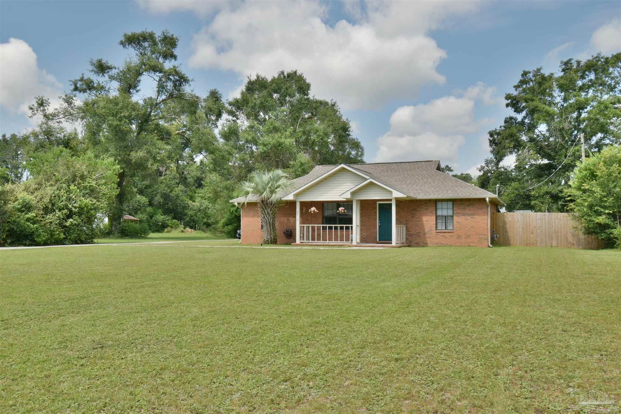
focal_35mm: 30
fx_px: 517
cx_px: 310
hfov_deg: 61.9
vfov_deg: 43.6
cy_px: 207
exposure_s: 1/100
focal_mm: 20
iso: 100
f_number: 11
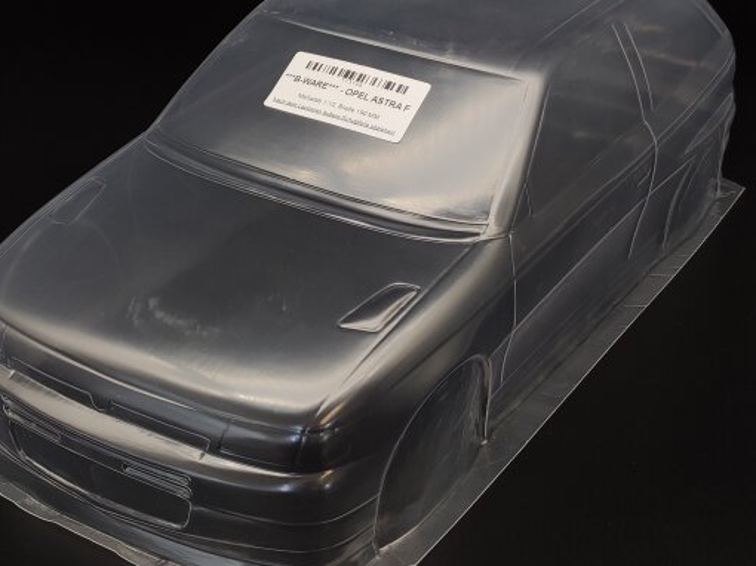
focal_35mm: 20
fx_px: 437
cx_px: 359
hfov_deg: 81.7
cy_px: 262
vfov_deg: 65.8
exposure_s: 1/174
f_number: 1.79
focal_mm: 4.74
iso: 200
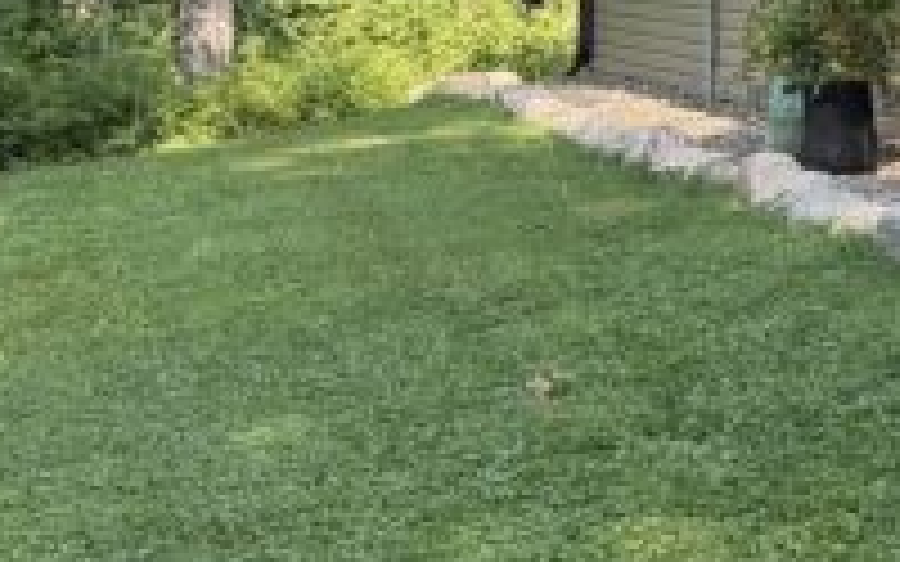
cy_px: -18
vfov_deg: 12.7
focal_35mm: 102
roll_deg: -0.2
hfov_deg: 16.1
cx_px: 1778
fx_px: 2502
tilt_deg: +0.1
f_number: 1.78
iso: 80
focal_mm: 6.76
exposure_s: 1/445
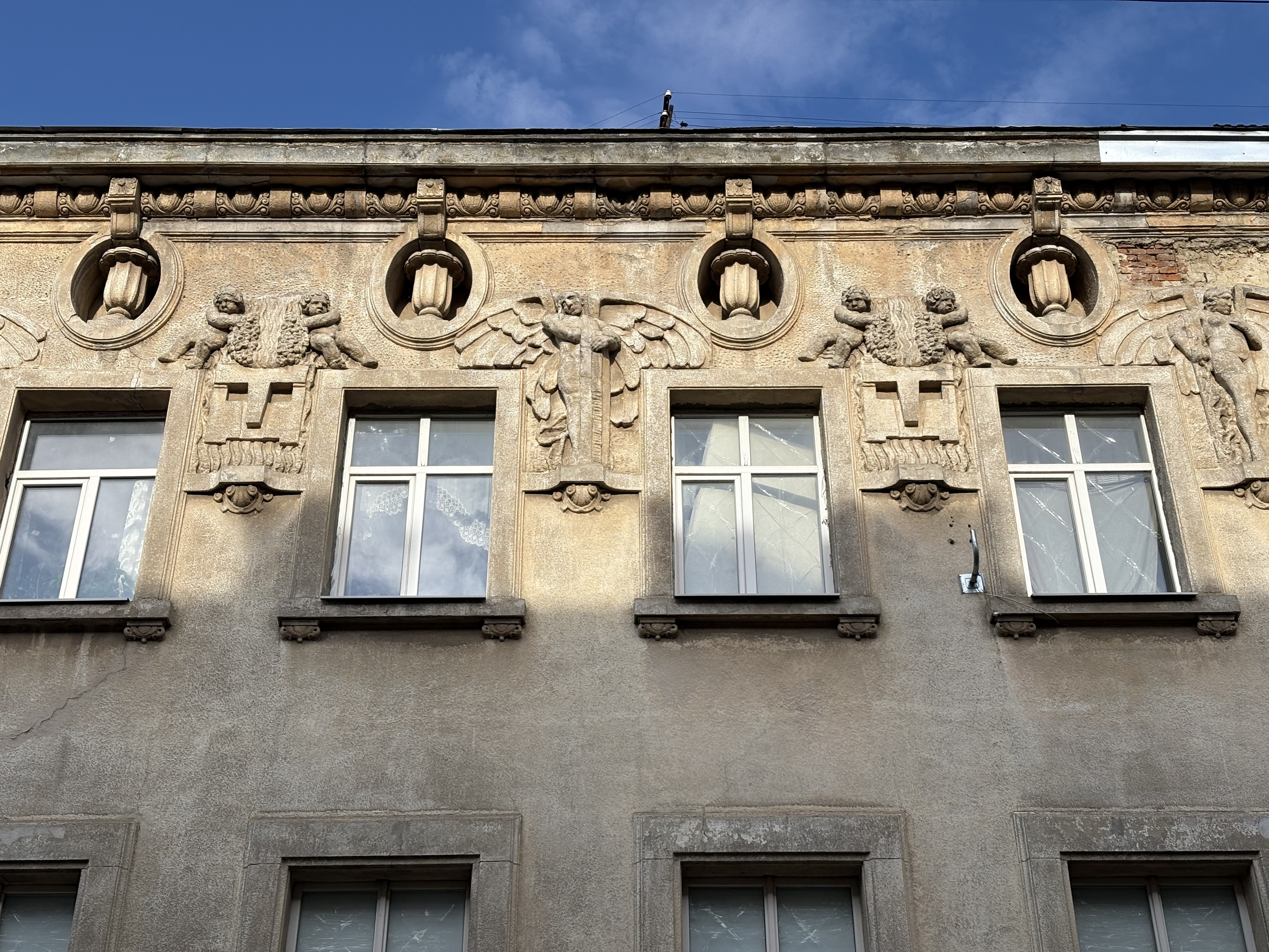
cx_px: 634
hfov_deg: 36.8
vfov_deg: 28.0
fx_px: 1906
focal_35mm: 52
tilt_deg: +36.5
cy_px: 476
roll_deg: +0.0
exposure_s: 1/2545
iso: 32
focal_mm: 5.96
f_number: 1.6
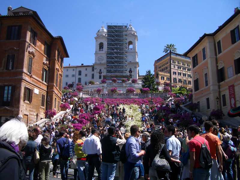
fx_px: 243
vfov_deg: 40.7
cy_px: 90
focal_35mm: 35
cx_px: 120
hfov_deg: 52.6
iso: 50
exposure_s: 1/500
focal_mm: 5.8
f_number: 4.3
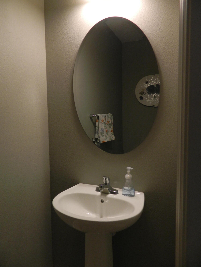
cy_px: 134
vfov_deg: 69.4
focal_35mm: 25
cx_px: 100
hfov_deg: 54.9
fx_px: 194
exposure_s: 1/30
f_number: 3.1
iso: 125
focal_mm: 4.5
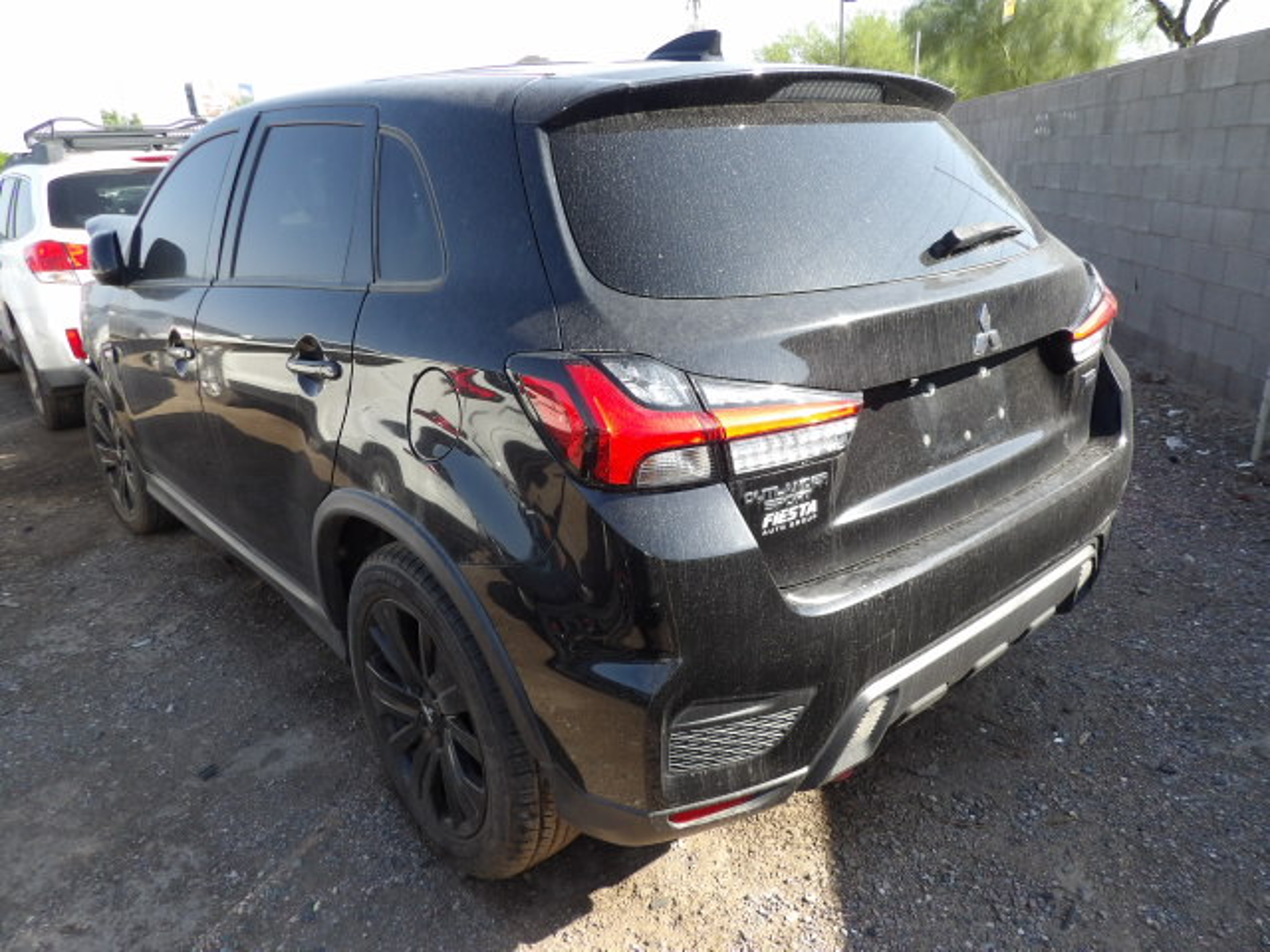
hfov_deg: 71.6
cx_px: 635
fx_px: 881
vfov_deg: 56.8
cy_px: 476
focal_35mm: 24
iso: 100
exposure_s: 1/314
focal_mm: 4.3
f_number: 3.2
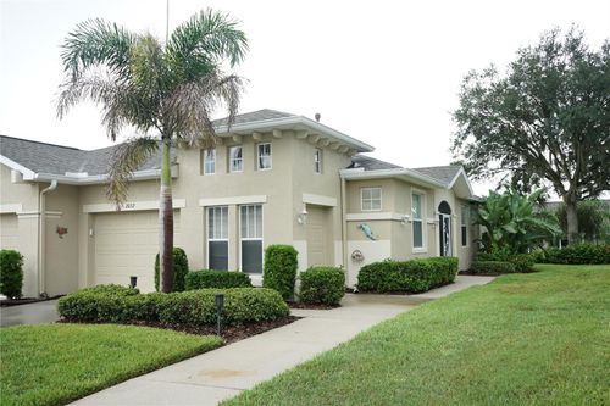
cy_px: 203
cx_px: 305
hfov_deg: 58.7
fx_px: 542
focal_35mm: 32
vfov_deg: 41.1
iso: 100
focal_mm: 32
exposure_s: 1/80
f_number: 6.3
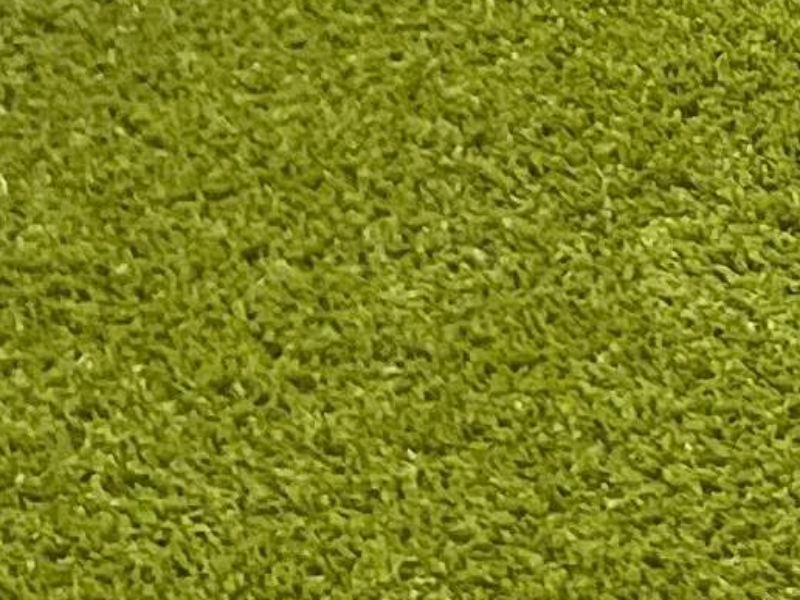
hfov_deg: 8.5
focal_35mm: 203
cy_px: -1101
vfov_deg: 6.7
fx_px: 4691
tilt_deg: -11.0
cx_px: 2243
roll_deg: +0.0
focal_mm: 4.2
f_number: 1.6
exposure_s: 1/367
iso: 32
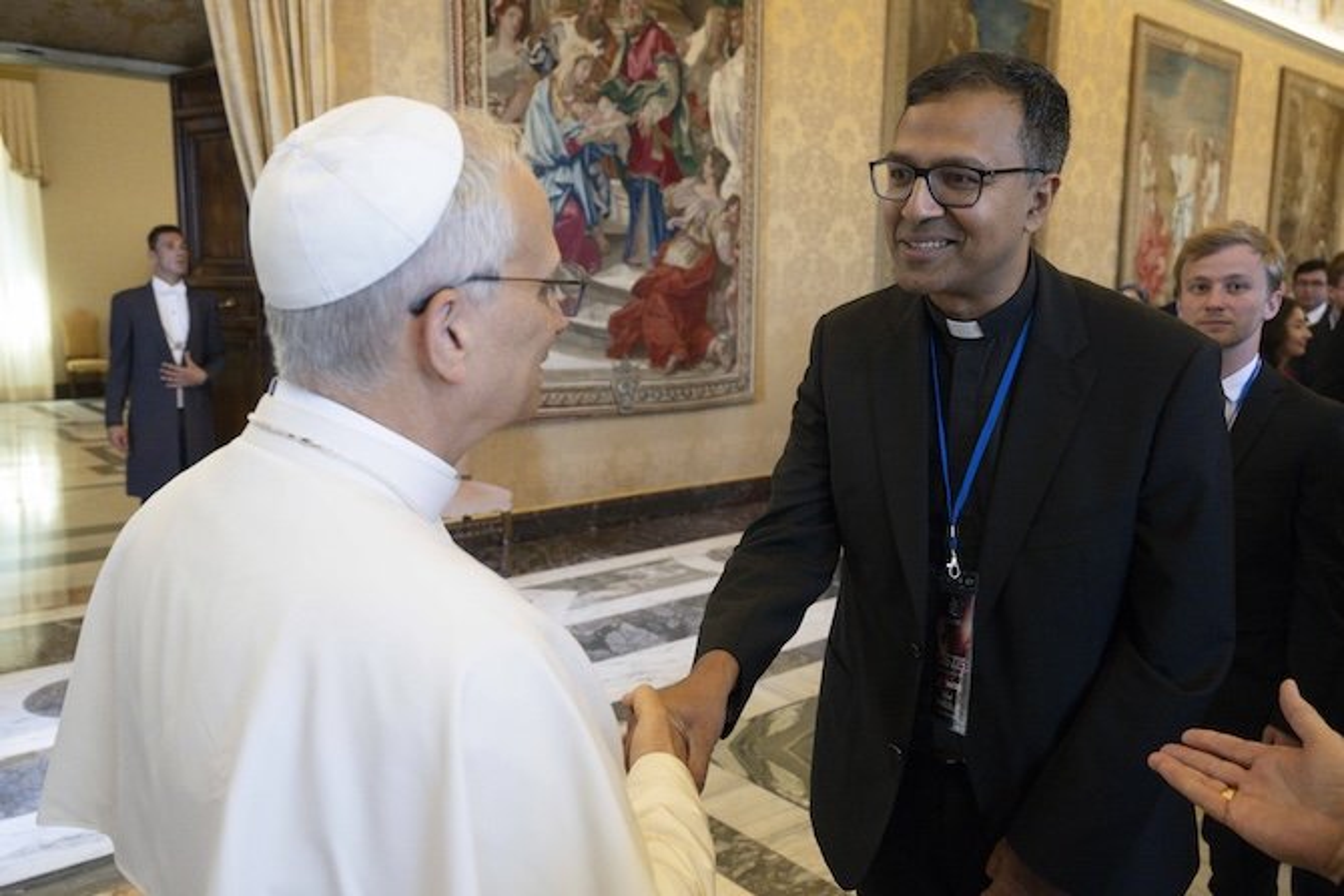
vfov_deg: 49.6
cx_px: 672
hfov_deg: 69.4
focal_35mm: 26
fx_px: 971
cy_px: 448
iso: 5000
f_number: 4.5
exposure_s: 1/250
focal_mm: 26
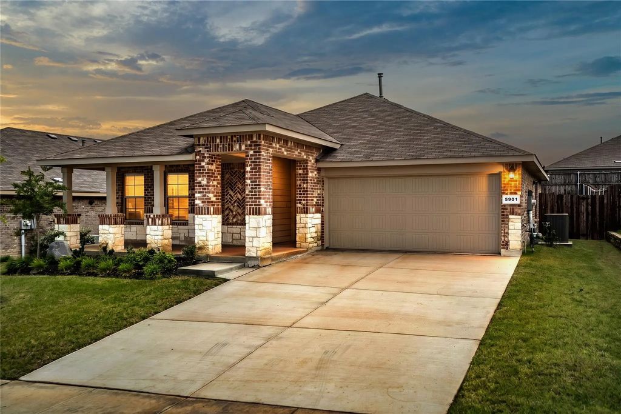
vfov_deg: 40.0
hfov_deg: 57.2
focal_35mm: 33
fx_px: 569
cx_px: 310
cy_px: 207
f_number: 7.1
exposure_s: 1/250
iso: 100
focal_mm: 33
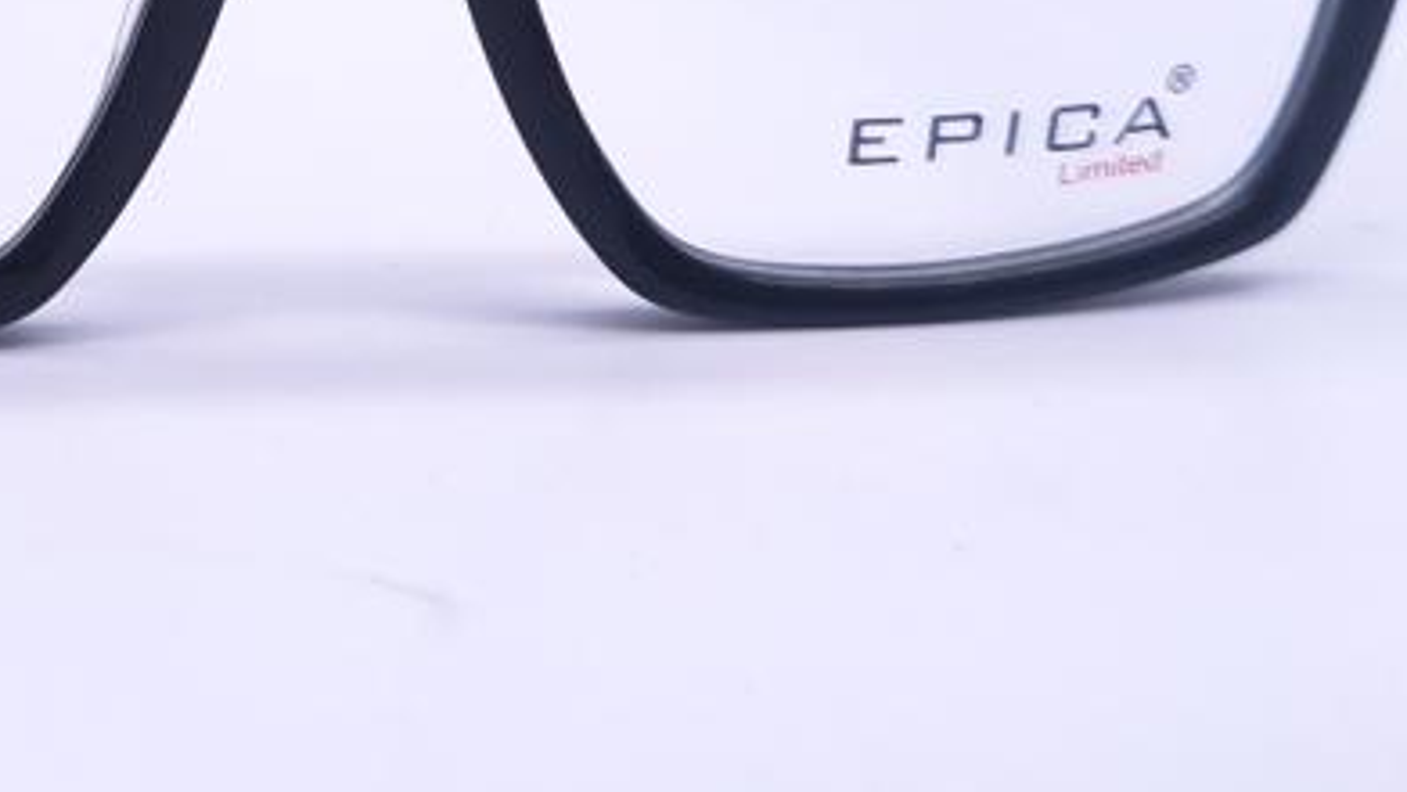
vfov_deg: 21.3
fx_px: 1977
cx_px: 248
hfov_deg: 37.5
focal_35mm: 53
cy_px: -117
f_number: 1.8
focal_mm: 5.54
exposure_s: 1/1500
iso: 250
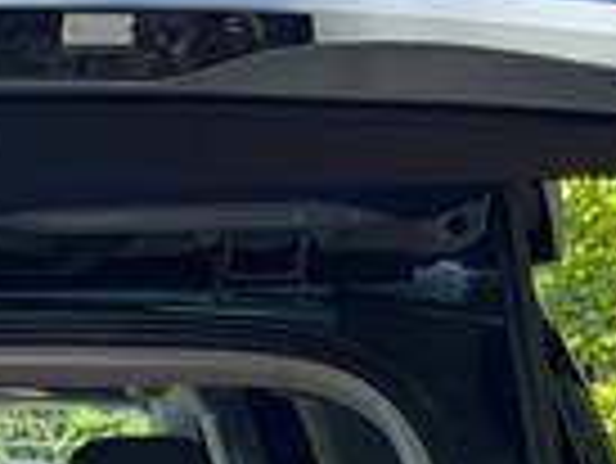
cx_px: -180
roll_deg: +3.2
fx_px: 3990
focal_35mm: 224
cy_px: 878
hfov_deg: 8.7
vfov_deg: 6.5
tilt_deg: -5.3
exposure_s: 1/706
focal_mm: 6.76
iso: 80
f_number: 1.78
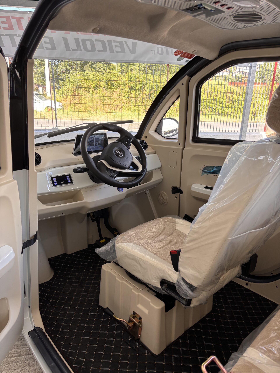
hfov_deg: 53.1
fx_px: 280
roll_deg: -3.3
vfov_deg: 67.3
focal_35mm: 26
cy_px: 186
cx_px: 140
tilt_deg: -17.8
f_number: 1.6
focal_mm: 5.96
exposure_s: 1/131
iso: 32
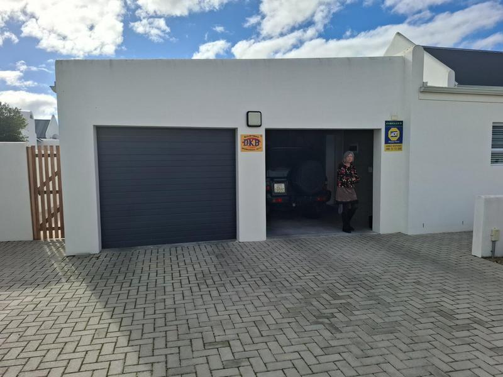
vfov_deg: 58.9
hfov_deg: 73.9
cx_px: 252
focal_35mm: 23
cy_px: 188
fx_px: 334
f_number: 1.8
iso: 50
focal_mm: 5.54
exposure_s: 1/2865
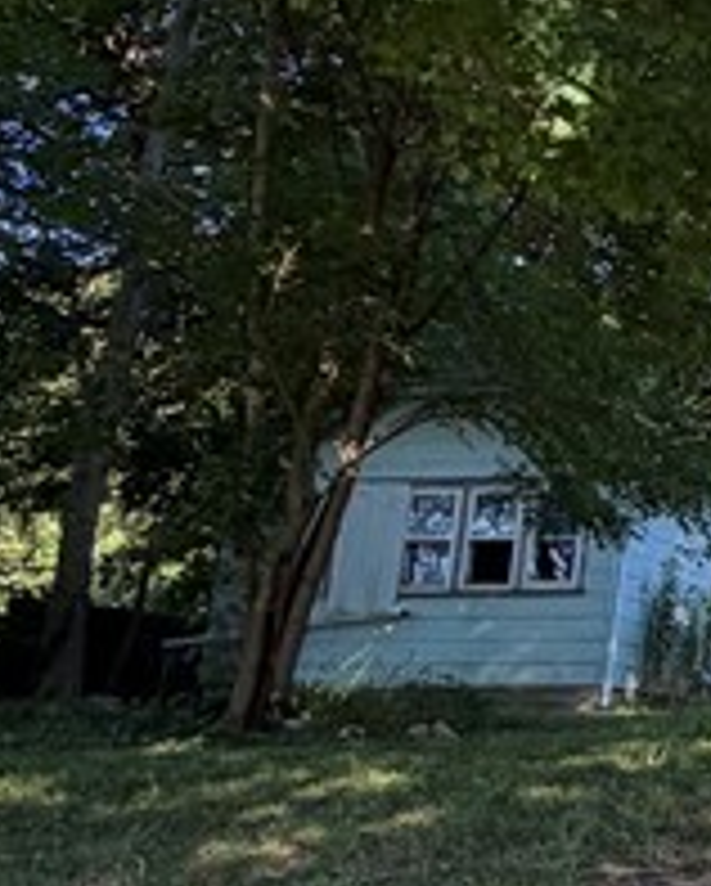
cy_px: 324
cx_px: 1476
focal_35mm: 71
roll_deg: +1.2
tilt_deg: +14.6
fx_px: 1865
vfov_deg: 26.6
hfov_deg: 16.1
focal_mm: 2.22
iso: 64
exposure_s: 1/122
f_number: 2.2
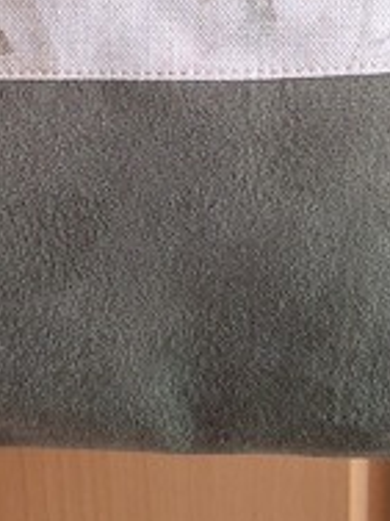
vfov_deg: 18.6
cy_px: -152
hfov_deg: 14.9
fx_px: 1472
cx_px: 28
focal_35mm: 98
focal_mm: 5.54
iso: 250
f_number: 1.8
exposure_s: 1/33
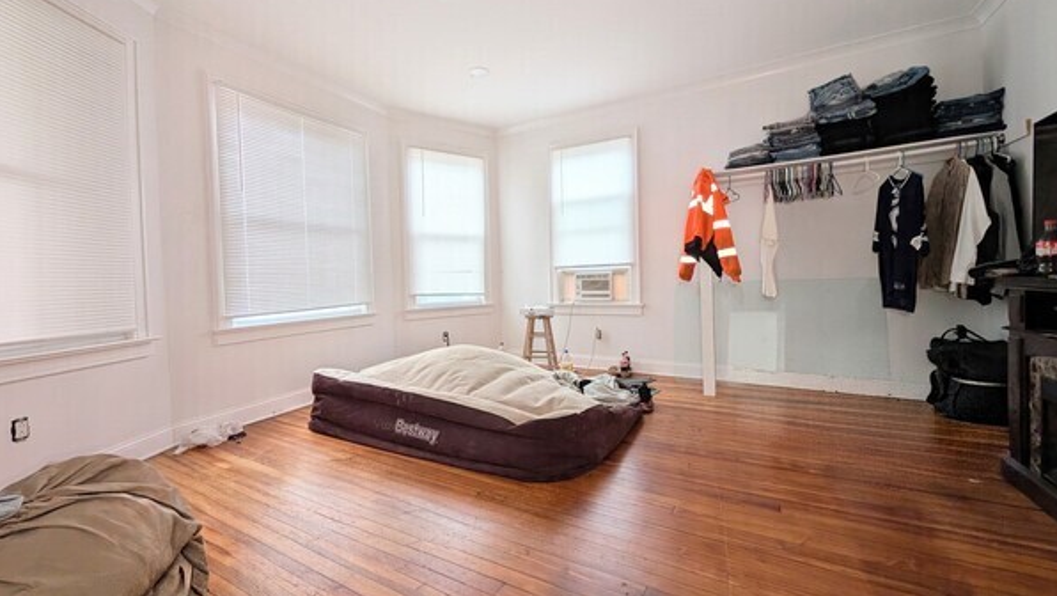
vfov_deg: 74.4
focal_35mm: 14
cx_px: 530
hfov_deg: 106.8
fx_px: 393
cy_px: 287
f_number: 1.7
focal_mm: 2.02
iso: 106
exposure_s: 1/63.2
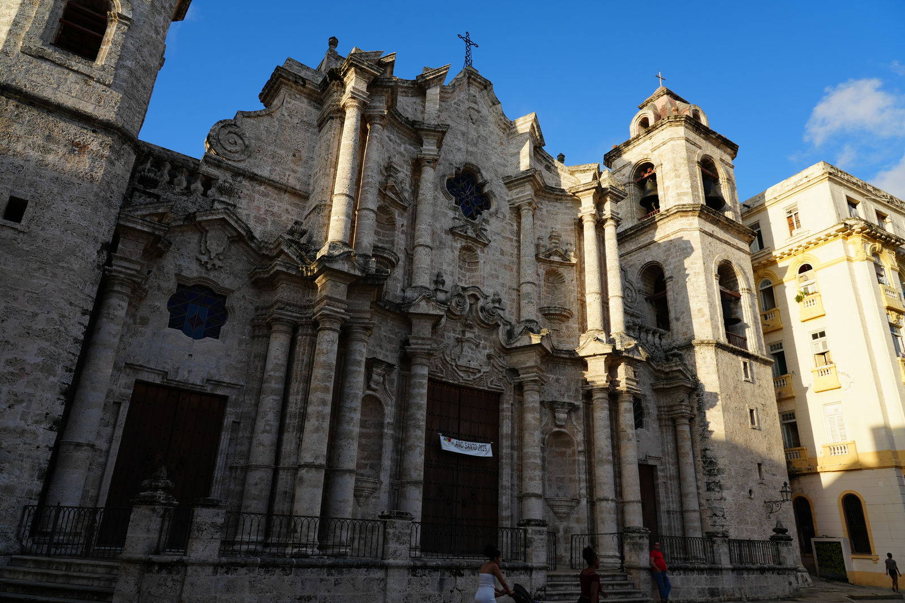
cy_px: 302
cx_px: 452
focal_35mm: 24
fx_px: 603
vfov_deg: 53.1
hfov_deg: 73.7
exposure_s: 1/125
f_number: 8
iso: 100
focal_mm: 24
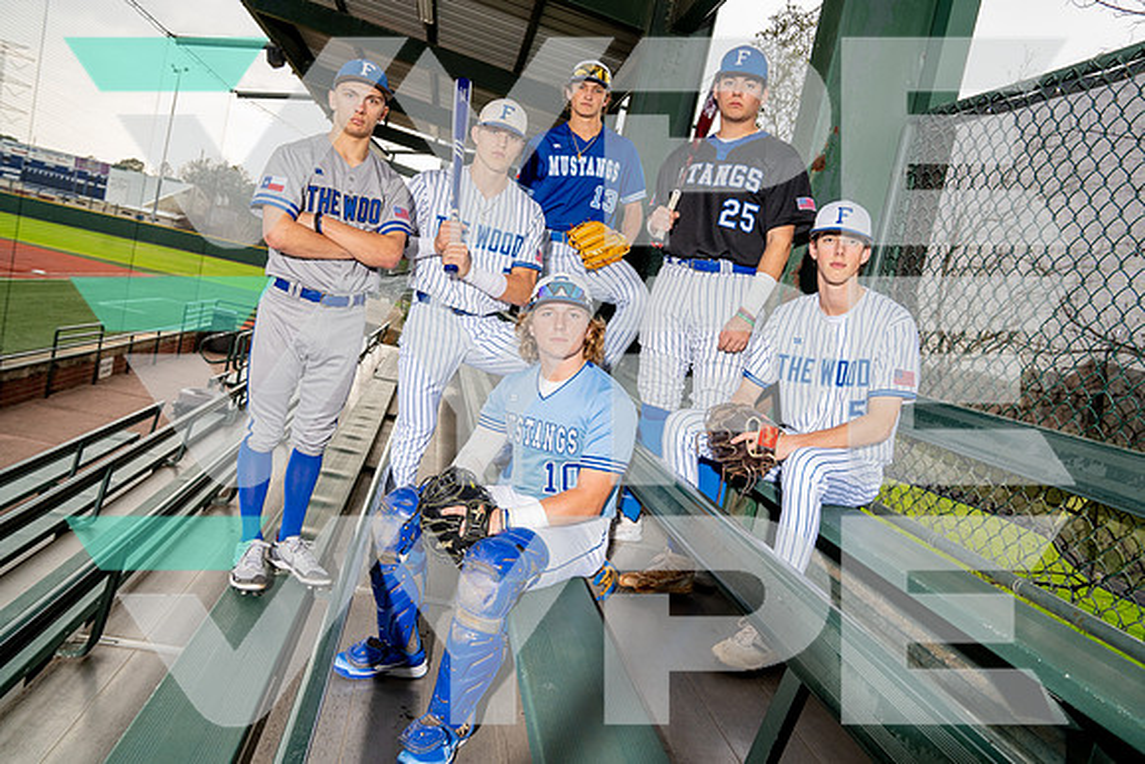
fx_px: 763
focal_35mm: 24
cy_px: 382
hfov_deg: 73.7
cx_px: 572
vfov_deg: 53.2
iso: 640
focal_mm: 24
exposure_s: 1/250
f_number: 6.3
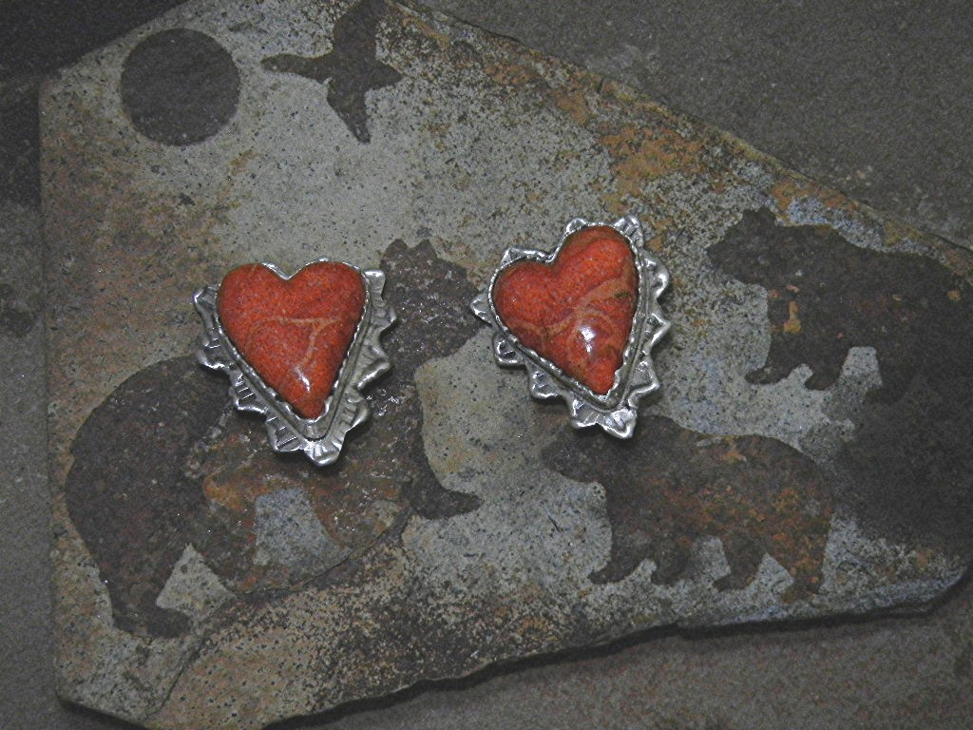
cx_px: 486
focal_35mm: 52
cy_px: 365
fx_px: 1462
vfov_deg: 28.0
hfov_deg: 36.8
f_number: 7.8
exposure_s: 1/30
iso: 800
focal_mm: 9.3
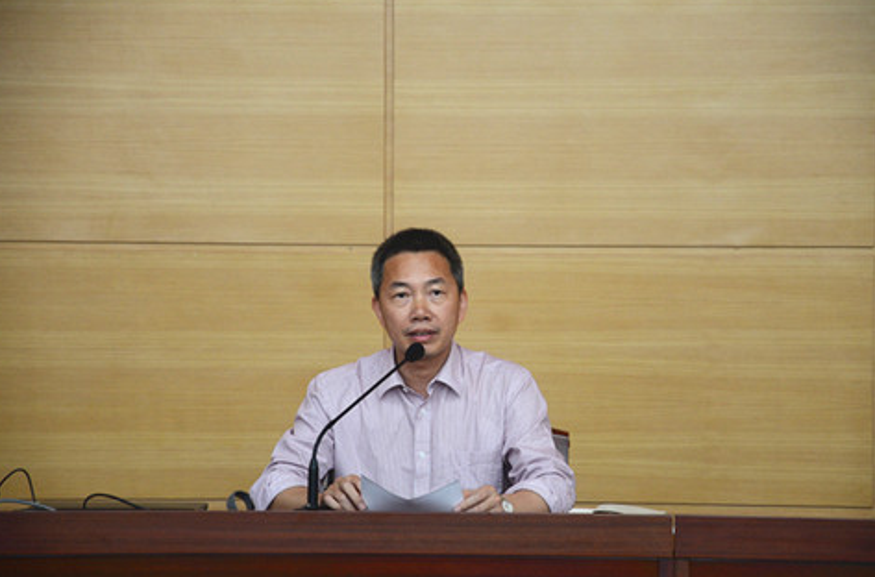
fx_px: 4034
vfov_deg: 8.2
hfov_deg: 12.4
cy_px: 296
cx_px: 450
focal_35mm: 167
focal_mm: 105
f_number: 5.6
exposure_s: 1/30
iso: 800
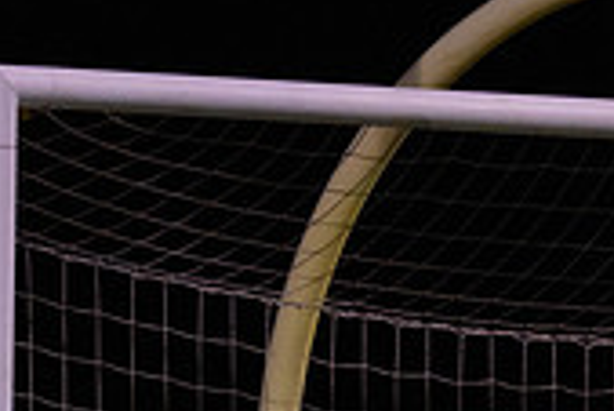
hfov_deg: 2.2
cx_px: 1042
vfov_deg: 1.5
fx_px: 15858
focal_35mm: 929
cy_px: 891
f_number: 2.8
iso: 2500
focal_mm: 200
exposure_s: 1/1000
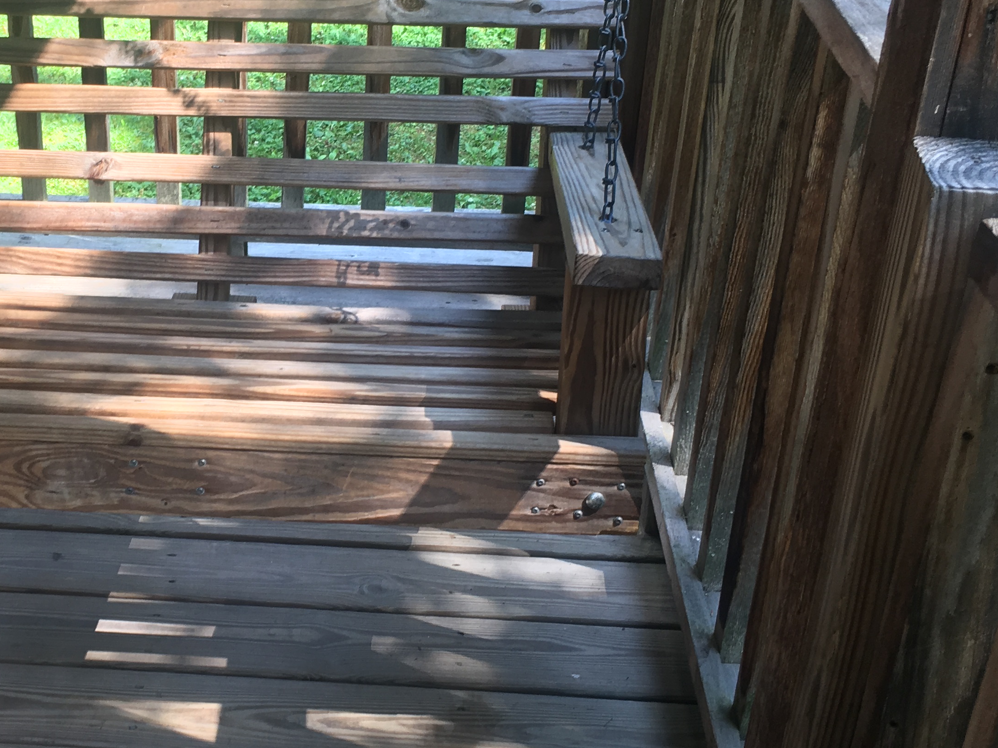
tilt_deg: -28.0
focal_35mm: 54
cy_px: 308
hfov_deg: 34.8
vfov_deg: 27.0
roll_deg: +1.5
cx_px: 255
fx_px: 1557
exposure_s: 1/120
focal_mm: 4.15
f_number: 2.2
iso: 25
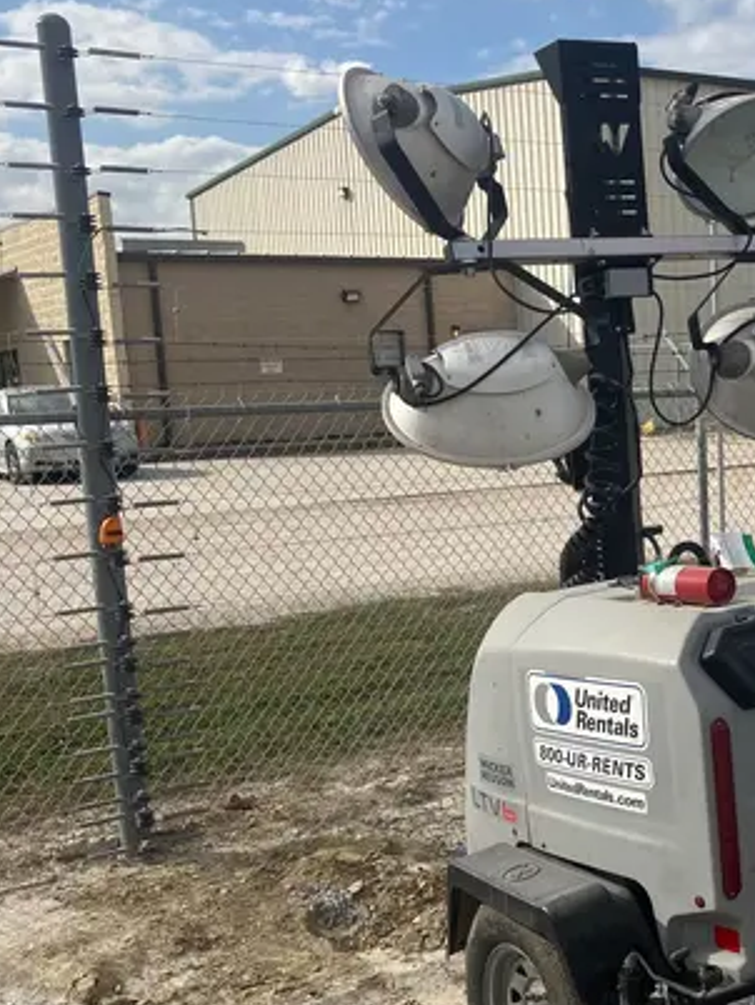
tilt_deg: -8.0
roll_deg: +2.9
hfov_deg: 27.6
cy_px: 649
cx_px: 665
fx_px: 1482
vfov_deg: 37.2
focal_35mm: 51
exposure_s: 1/2208
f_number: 1.8
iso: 32
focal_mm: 3.99
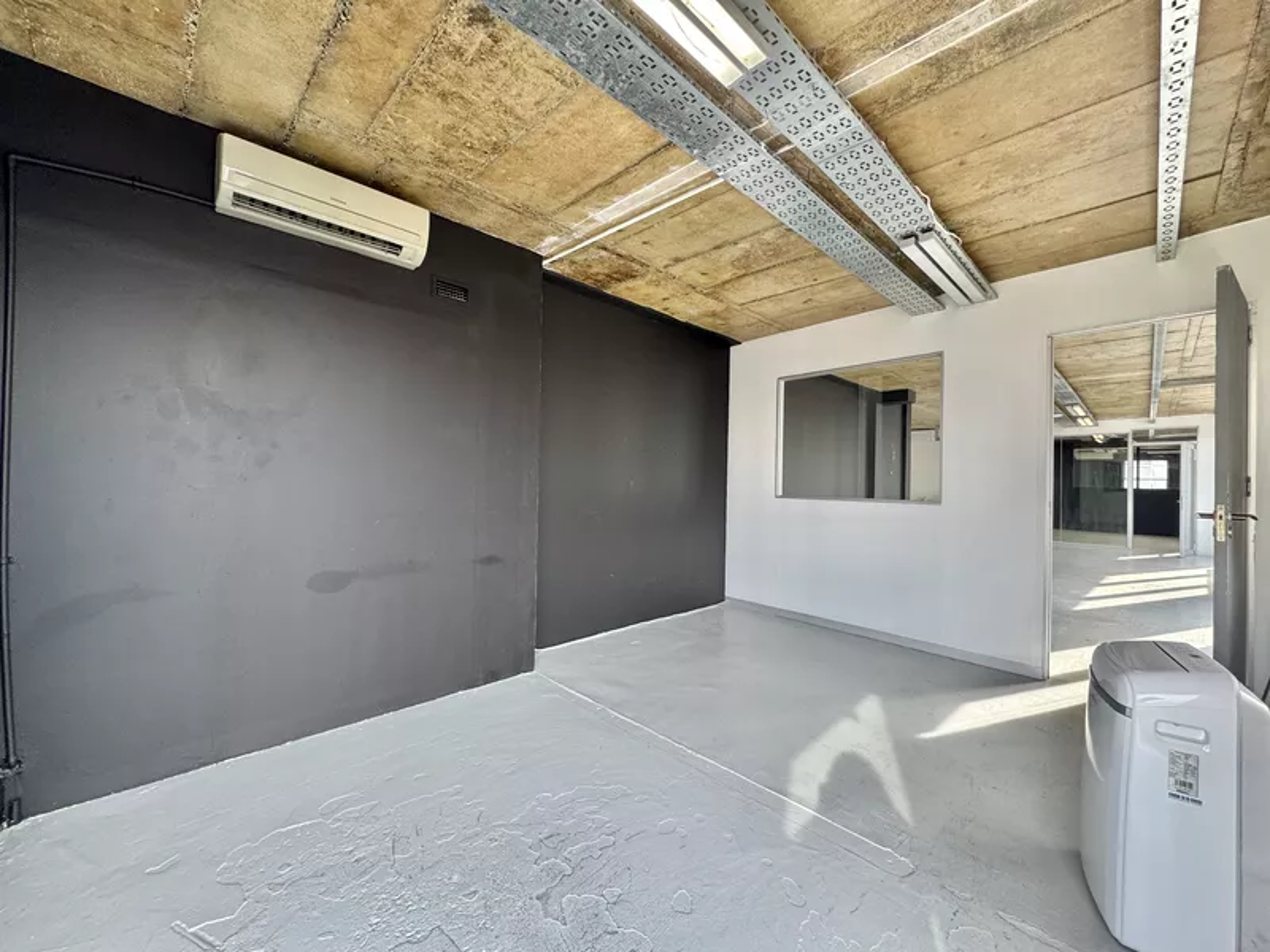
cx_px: 635
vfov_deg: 85.7
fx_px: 514
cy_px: 476
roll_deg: -1.3
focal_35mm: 14
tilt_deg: +0.6
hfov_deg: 102.1
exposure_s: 1/100
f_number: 2.2
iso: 125
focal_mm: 2.22
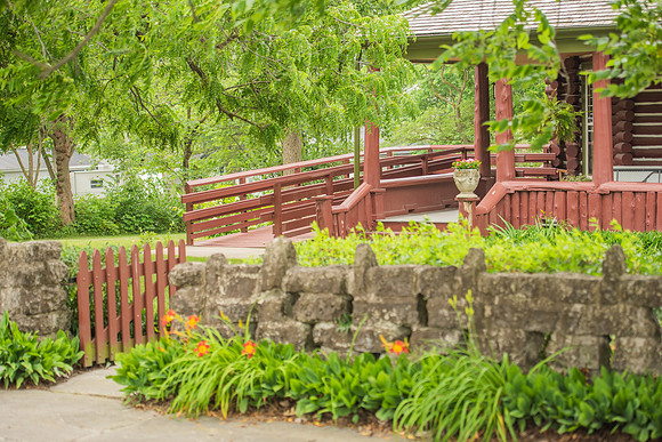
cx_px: 331
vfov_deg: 19.1
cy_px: 221
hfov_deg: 28.3
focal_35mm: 71
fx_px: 1314
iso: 320
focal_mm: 70
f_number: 2.8
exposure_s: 1/1250
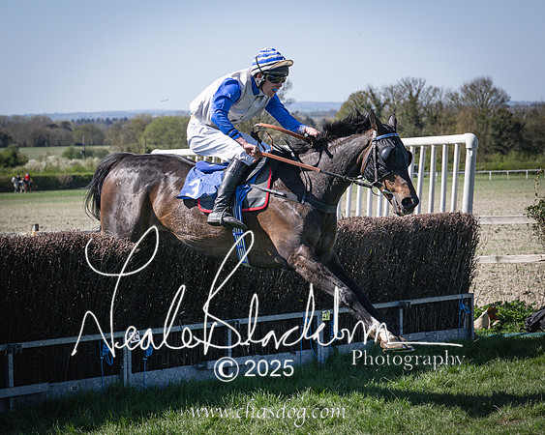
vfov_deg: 12.7
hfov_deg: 15.9
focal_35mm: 121
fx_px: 1954
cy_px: 247
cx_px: 352
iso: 220
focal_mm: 70
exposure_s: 1/2000
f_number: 5
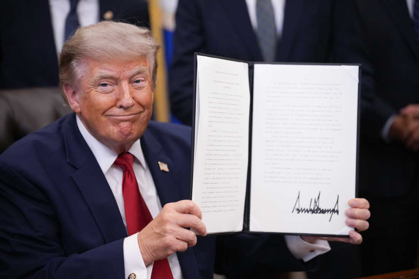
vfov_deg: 13.7
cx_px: 210
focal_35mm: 100
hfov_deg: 20.4
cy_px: 140
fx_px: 1164
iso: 1600
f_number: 2
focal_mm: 100
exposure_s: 1/500
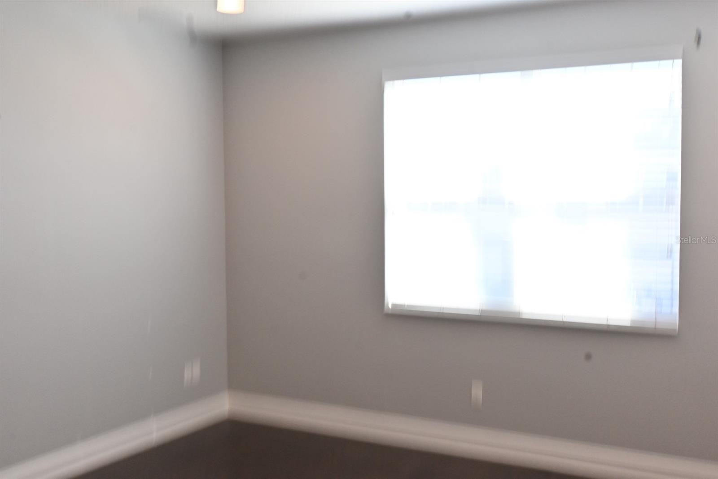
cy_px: 240
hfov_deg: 48.7
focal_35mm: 40
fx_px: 793
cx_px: 359
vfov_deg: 33.6
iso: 1000
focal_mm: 26.5
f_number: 10
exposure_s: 1/50
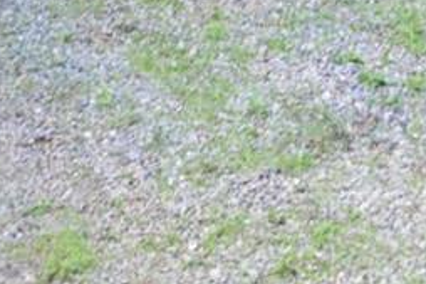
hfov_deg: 7.6
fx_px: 3146
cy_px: -271
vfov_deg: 5.1
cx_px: 617
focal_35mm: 266
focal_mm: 44
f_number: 5.3
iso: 400
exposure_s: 1/60
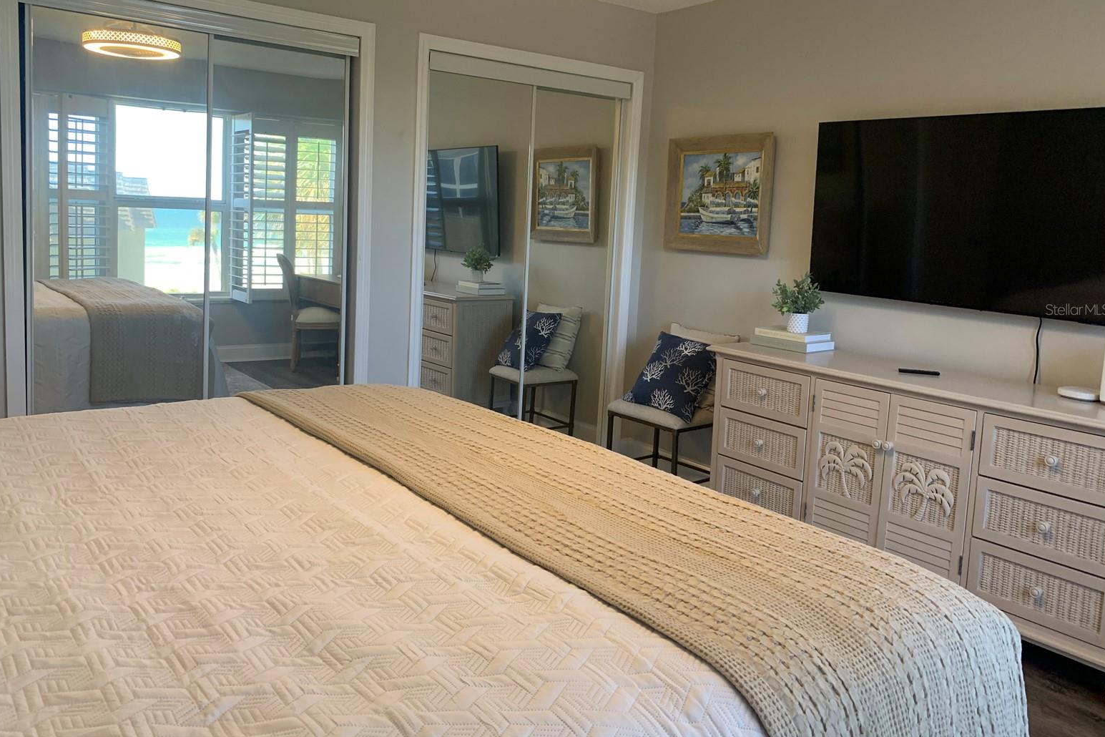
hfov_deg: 65.5
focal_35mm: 28
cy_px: 309
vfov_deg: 46.2
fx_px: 859
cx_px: 541
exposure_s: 1/60
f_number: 1.8
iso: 100
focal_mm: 4.25
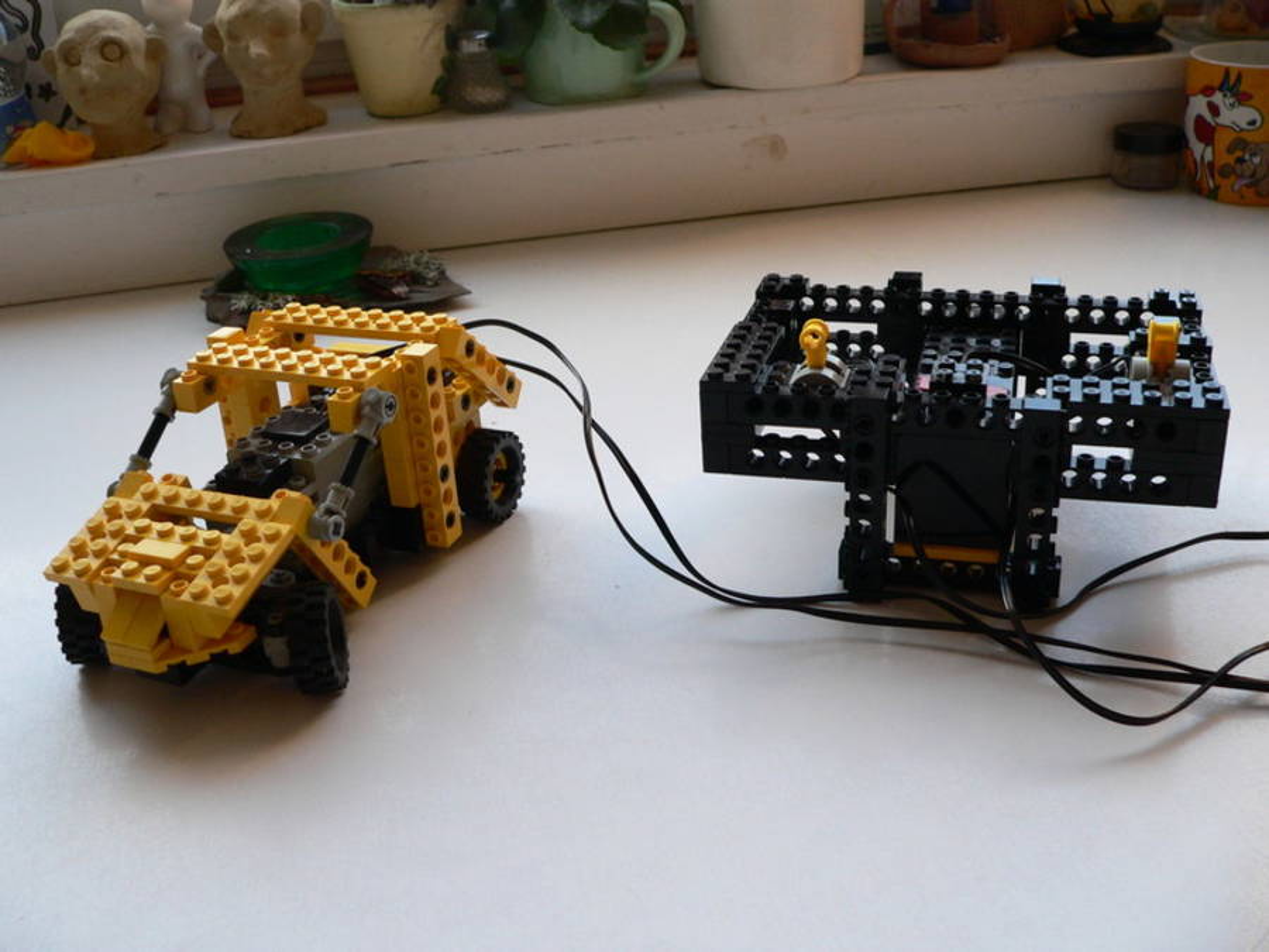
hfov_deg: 51.4
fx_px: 1320
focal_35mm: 36
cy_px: 476
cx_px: 634
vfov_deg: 39.7
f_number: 2.8
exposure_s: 1/60
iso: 200
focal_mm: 6
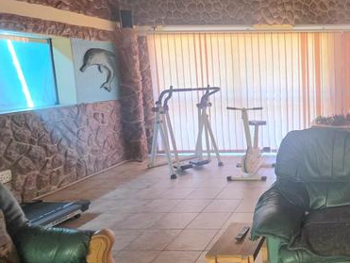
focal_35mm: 28
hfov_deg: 52.0
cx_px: 342
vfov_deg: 49.6
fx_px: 283
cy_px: 111
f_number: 1.9
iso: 500
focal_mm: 2.2
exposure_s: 1/101
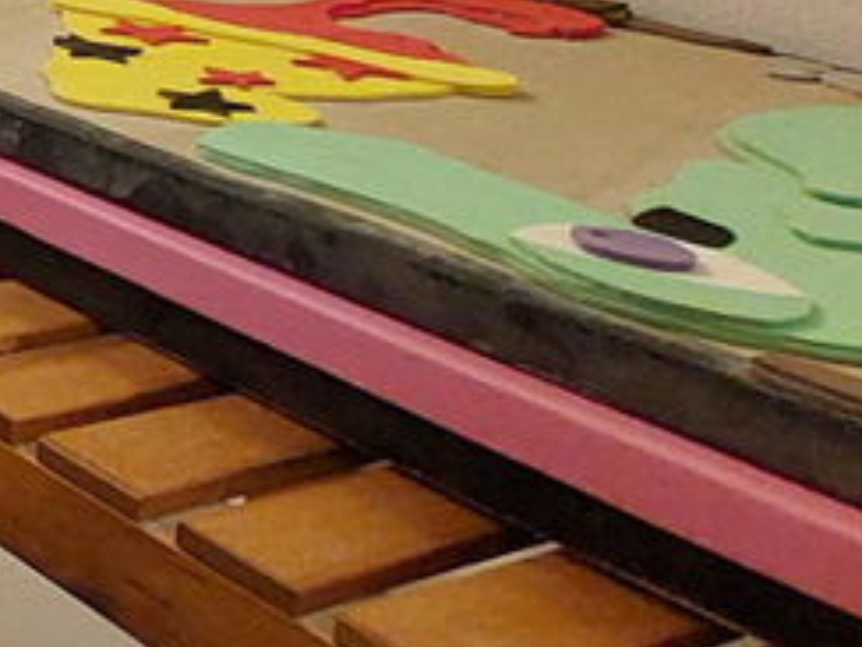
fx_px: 1594
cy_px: -152
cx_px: -827
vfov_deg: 21.2
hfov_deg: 19.2
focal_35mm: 64
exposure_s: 1/50
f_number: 2.2
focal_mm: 1.74
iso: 250
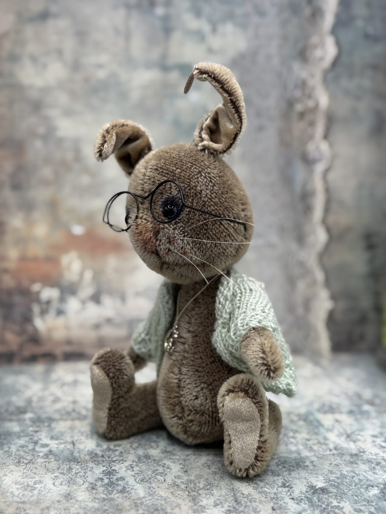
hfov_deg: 30.3
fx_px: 714
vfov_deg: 39.7
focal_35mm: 48
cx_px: 193
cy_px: 257
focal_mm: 6.76
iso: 50
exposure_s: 1/100
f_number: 1.78
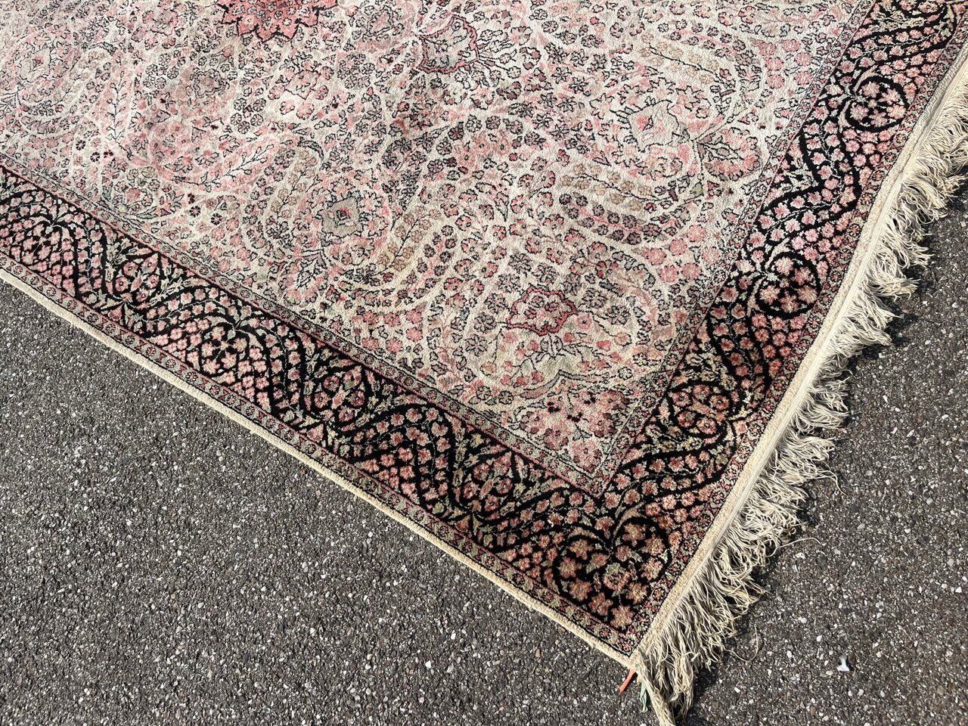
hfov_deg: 67.3
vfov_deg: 53.1
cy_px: 363
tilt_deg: -71.7
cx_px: 484
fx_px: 727
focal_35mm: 26
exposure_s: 1/3521
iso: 50
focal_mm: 5.1
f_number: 1.6
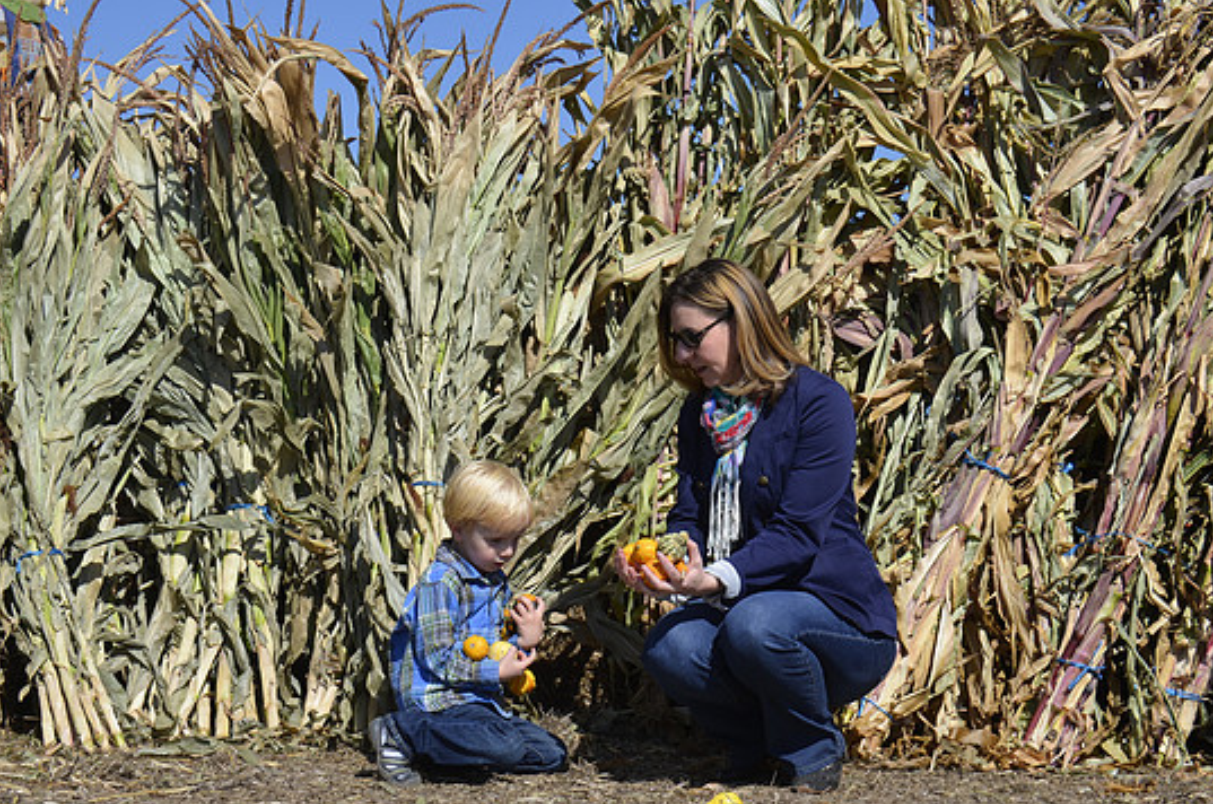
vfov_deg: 16.8
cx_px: 612
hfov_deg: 25.1
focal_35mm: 81
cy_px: 413
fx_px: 2724
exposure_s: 1/320
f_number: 9
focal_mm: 50
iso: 100
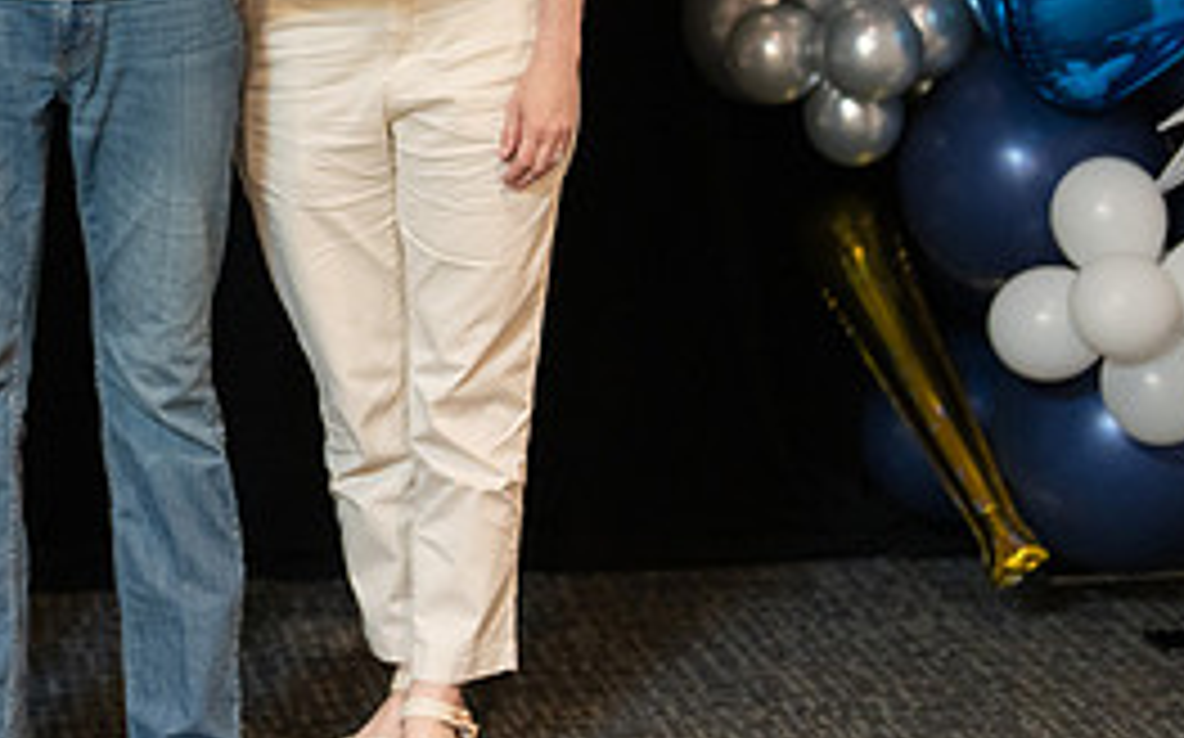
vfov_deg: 9.9
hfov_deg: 15.8
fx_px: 4224
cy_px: -36
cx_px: 106
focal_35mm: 131
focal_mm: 50
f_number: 1.2
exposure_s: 1/320
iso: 1600
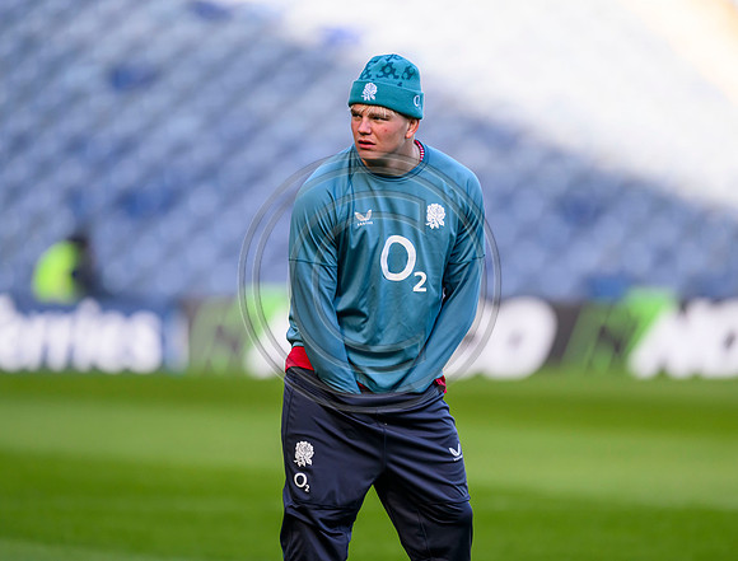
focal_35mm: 648
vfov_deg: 2.3
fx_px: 13875
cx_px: 424
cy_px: 297
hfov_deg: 3.0
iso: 800
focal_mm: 560
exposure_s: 1/1600
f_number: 4
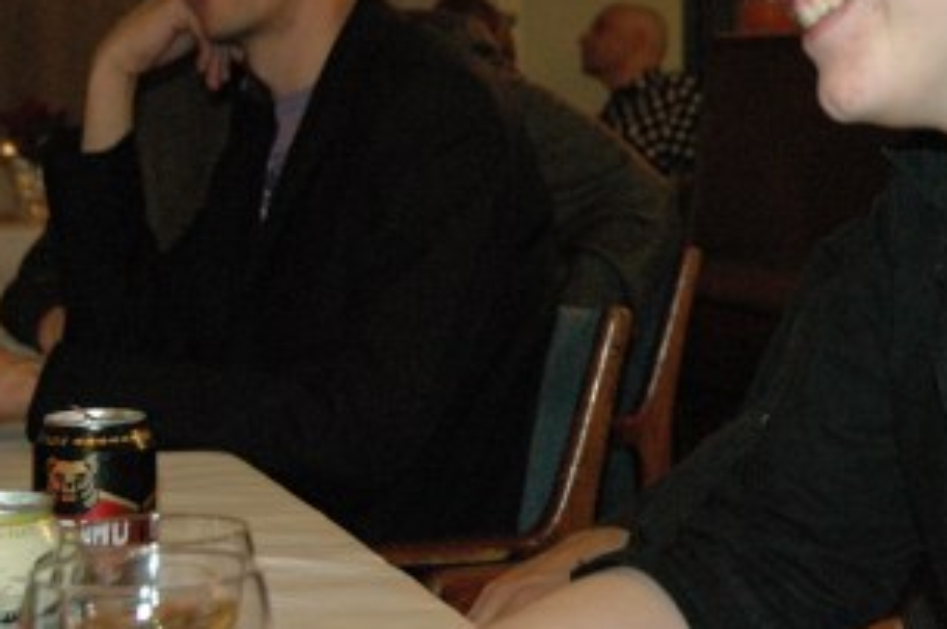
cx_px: 760
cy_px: 16
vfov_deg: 13.4
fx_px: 2654
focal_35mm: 101
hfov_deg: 20.0
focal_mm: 34
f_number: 5
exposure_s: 1/60
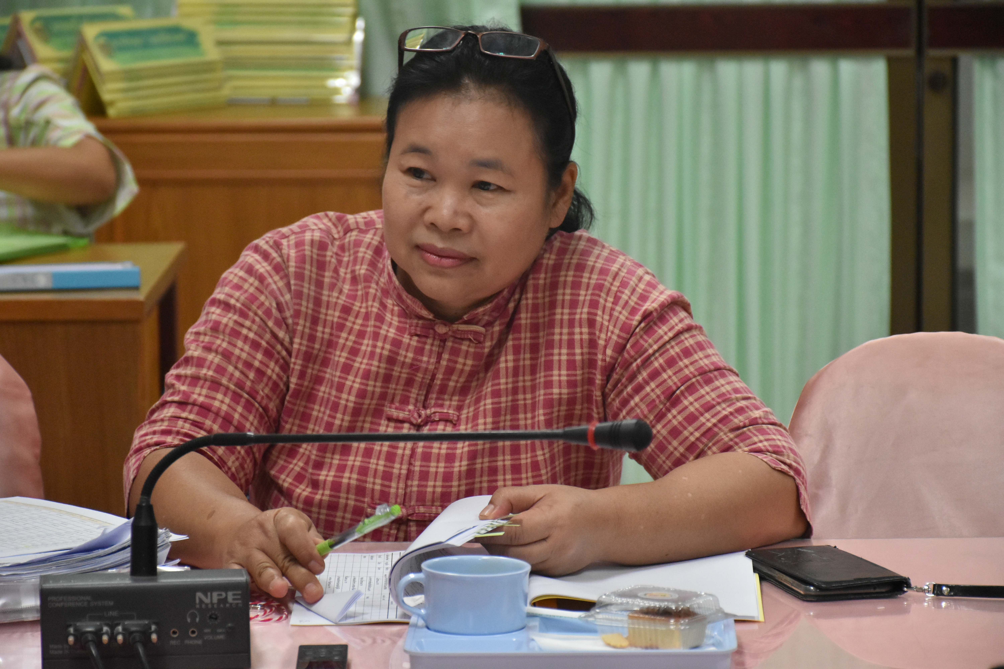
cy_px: 334
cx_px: 502
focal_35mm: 142
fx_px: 3974
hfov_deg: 14.4
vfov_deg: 9.6
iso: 2500
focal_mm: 95
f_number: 5.3
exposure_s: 1/250
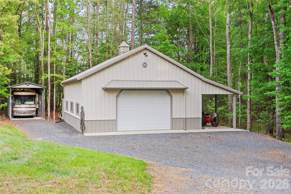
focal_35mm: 42
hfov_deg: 46.4
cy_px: 97
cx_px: 146
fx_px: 339
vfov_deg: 31.9
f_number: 9
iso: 100
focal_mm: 42
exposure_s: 1/4
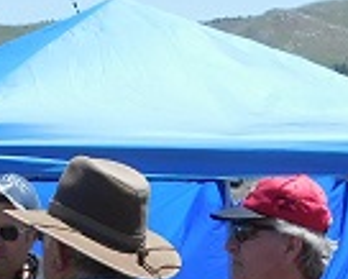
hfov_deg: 12.6
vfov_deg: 10.0
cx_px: 36
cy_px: 317
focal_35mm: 152
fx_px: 1567
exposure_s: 1/1250
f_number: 3
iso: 125
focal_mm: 4
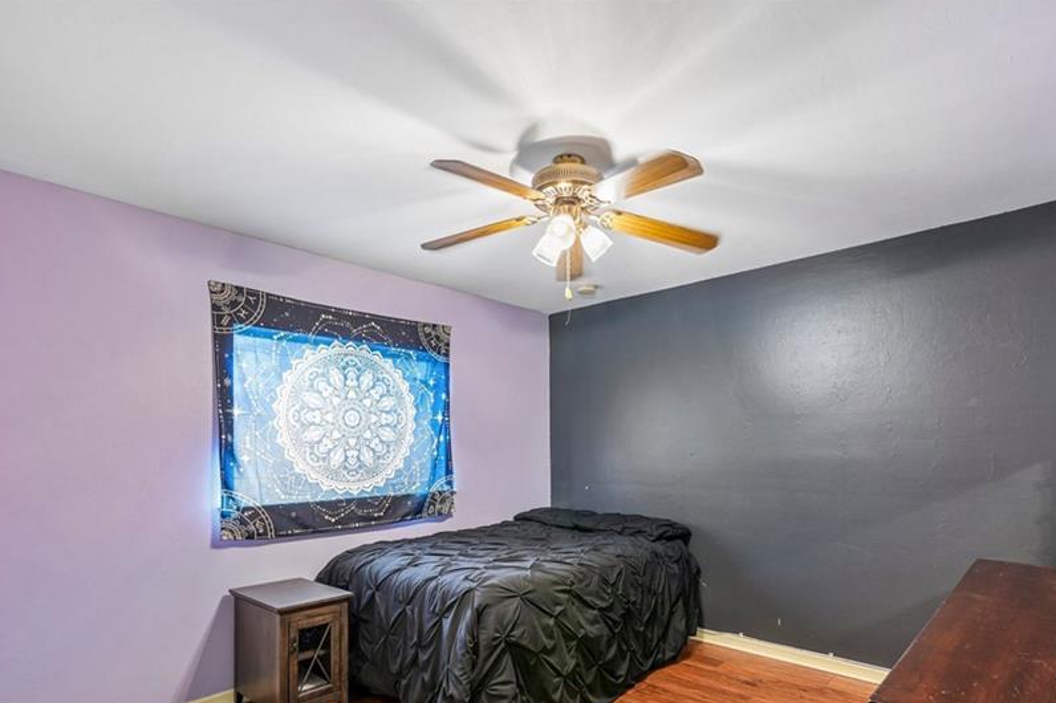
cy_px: 444
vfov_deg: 66.2
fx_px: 528
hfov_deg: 89.9
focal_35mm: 18
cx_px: 562
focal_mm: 14
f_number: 8
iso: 400
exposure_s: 1/2.5
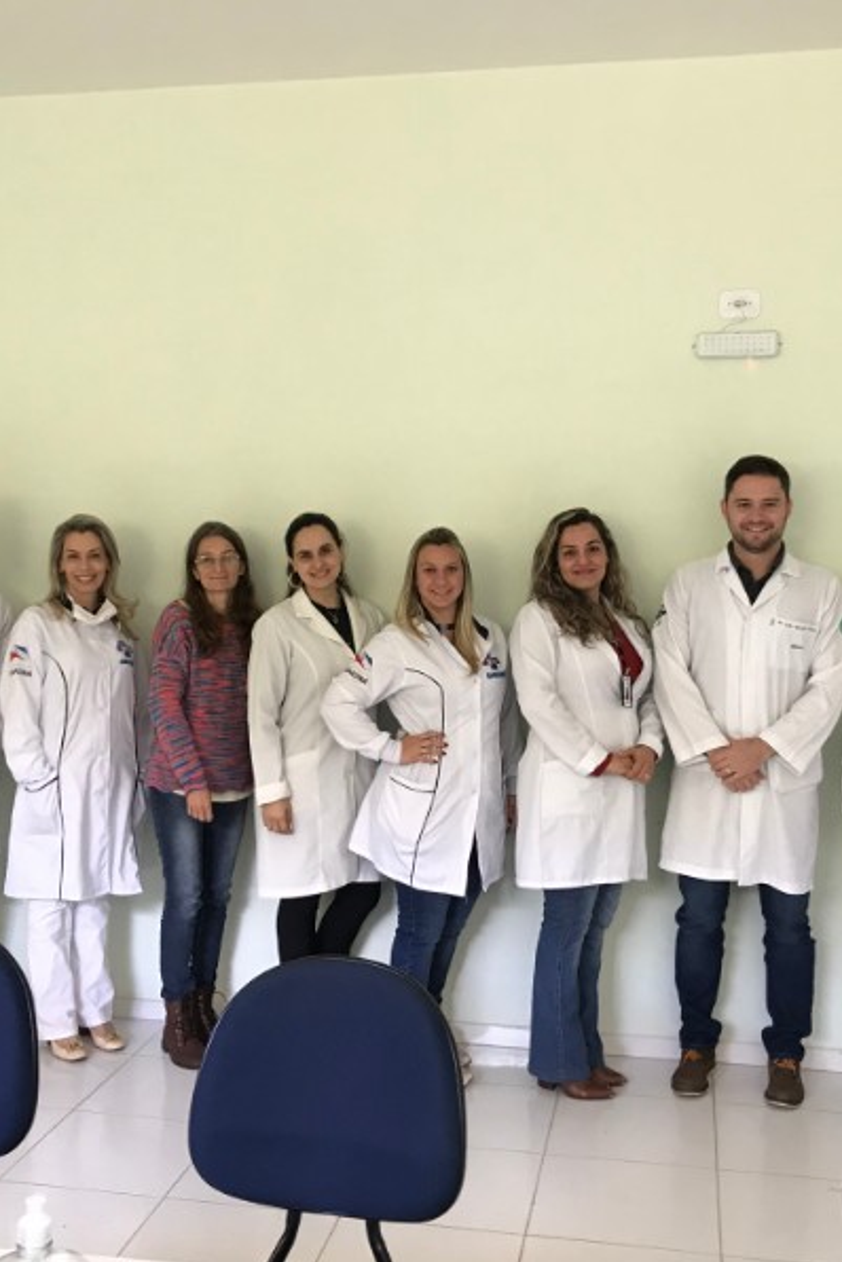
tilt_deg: -2.6
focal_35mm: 39
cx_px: 404
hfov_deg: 34.2
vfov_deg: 49.6
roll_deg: -0.3
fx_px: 1368
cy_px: 632
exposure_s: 1/30
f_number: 1.8
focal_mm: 3.99
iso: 32
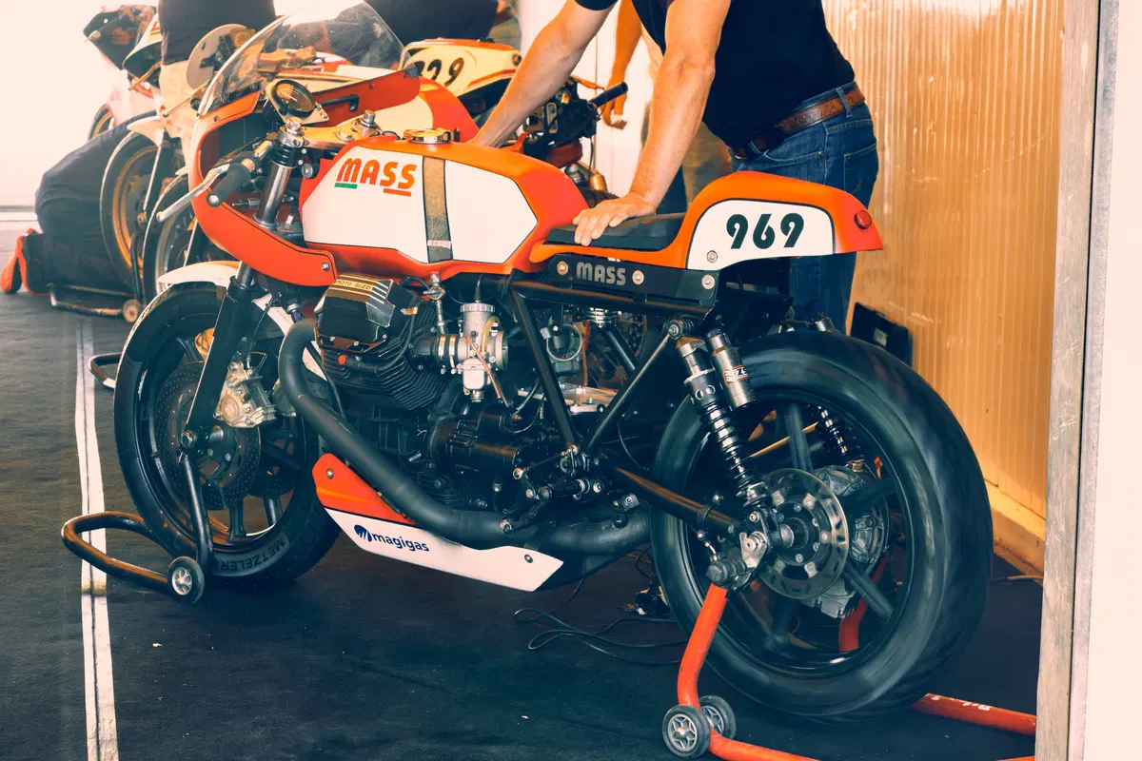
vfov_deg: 16.5
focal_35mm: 83
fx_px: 2633
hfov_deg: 24.5
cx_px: 571
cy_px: 380
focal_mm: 55
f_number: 6.4
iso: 200
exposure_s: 1/8
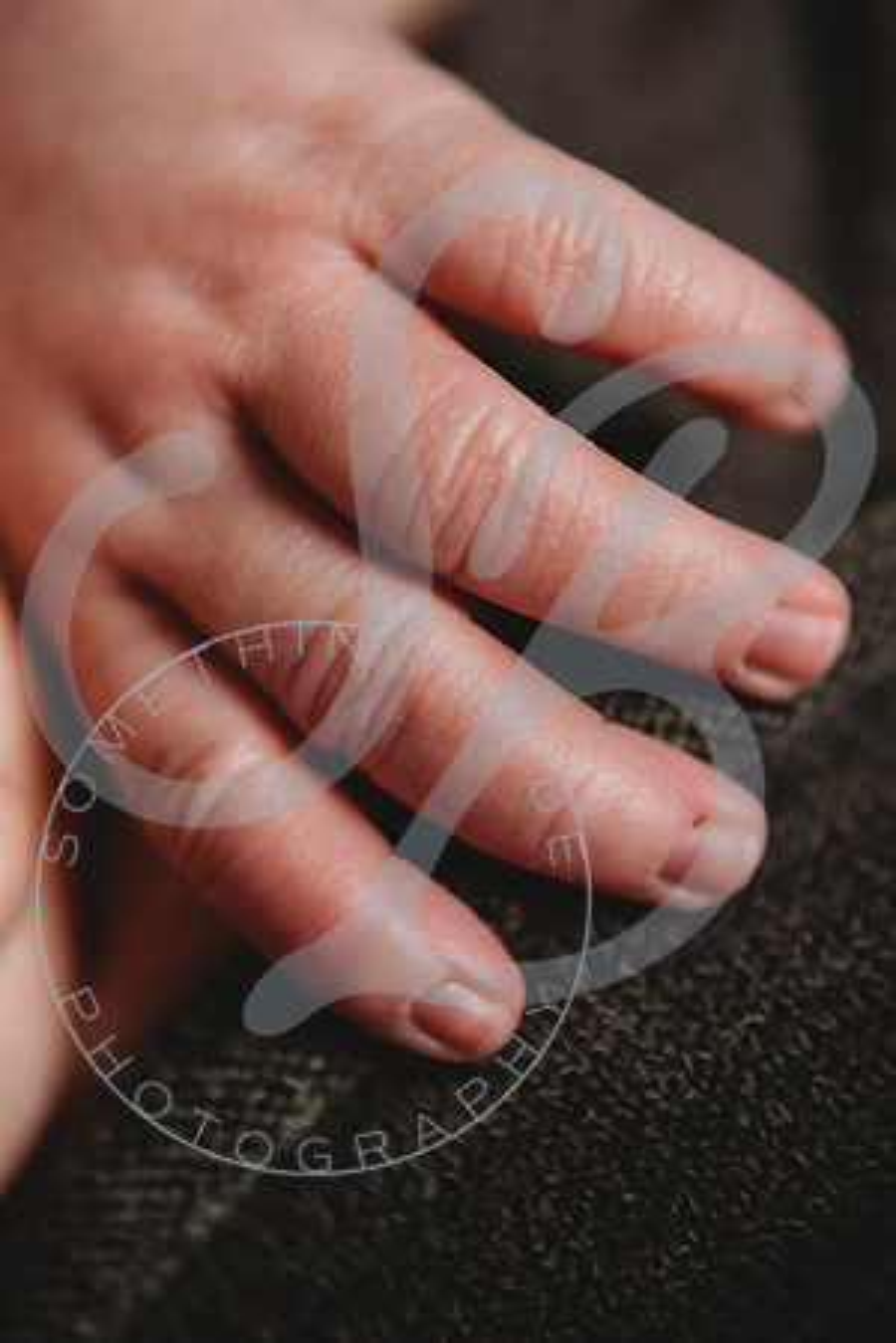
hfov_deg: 19.5
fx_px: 2613
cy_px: 672
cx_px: 448
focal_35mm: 70
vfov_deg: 28.8
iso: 1000
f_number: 5.6
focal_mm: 70
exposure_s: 1/125
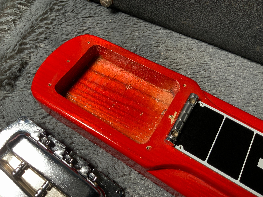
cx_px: 132
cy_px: 98
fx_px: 220
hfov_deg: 61.7
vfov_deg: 48.2
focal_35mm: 29
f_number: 1.8
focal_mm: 3
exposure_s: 1/104
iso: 40
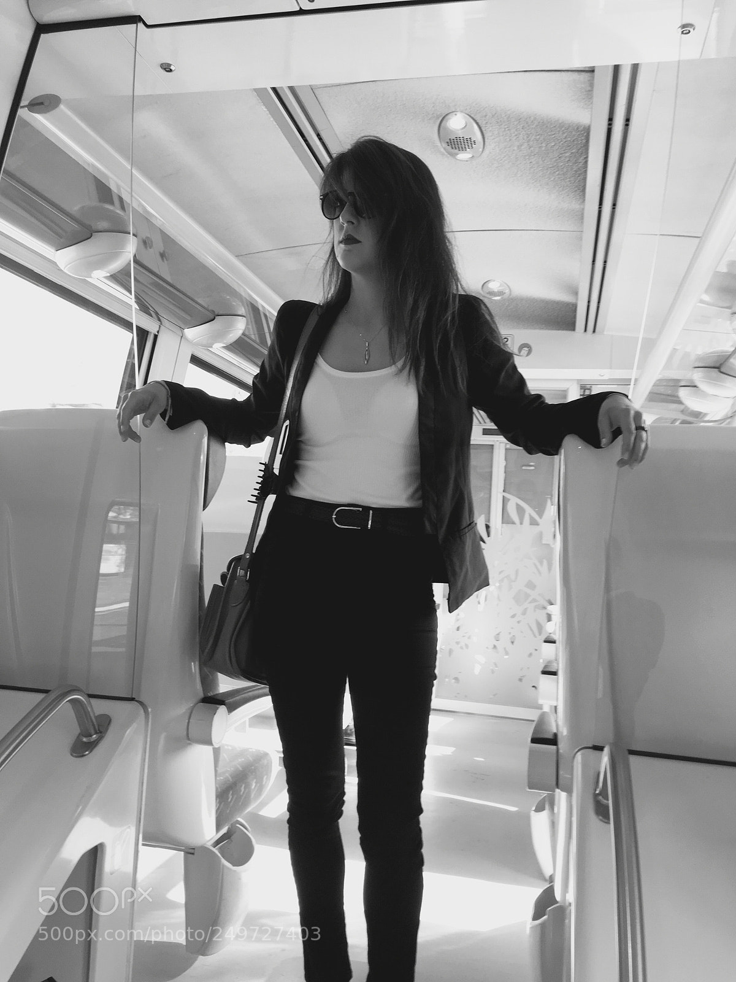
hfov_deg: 48.2
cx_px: 368
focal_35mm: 29
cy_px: 491
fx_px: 822
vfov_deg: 61.7
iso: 32
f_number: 2.2
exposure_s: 1/50
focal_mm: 4.15
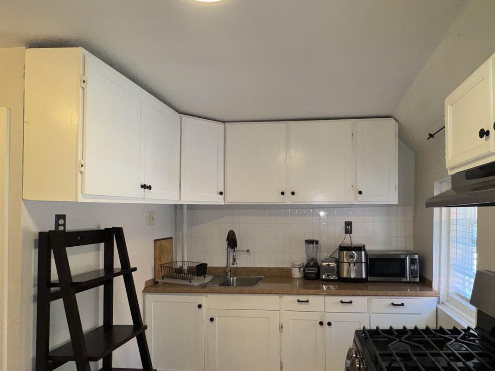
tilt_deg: +0.0
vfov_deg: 63.2
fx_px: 300
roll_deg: +0.0
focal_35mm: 21
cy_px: 211
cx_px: 292
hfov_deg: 78.3
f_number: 2.2
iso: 80
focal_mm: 2.22
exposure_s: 1/88
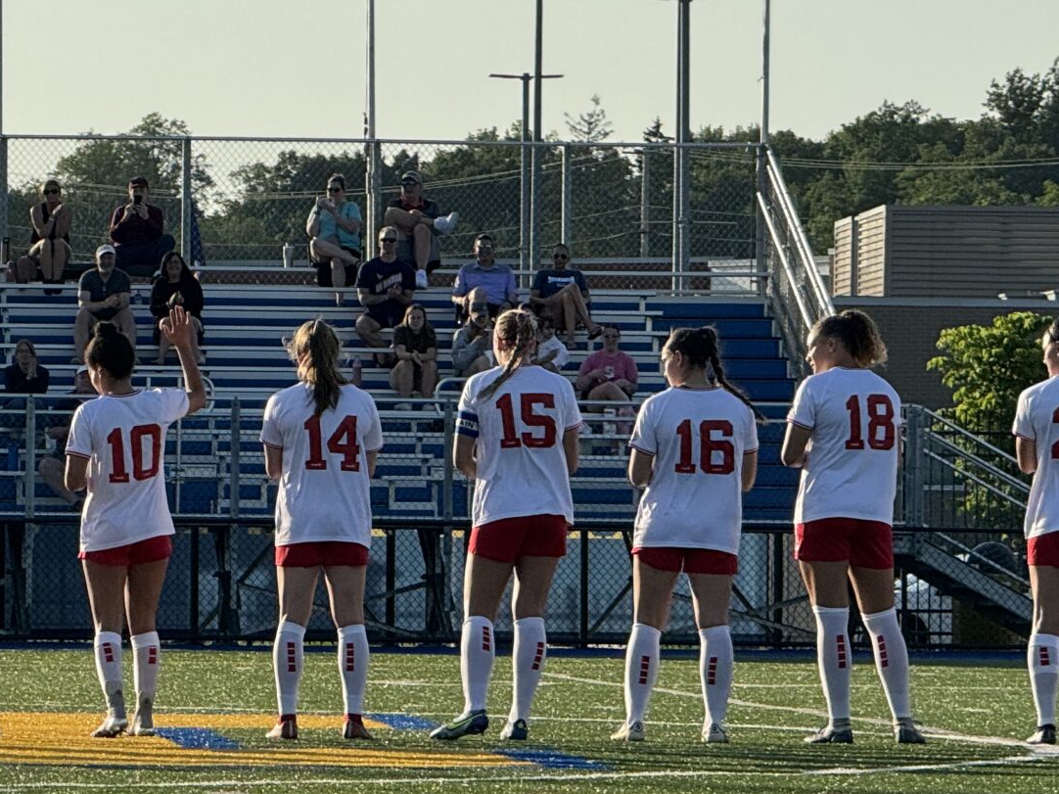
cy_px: 533
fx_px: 8686
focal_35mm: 284
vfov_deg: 5.2
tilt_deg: +0.6
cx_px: 248
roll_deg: -0.7
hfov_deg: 7.0
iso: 50
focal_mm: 15.66
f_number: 2.8
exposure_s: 1/2212
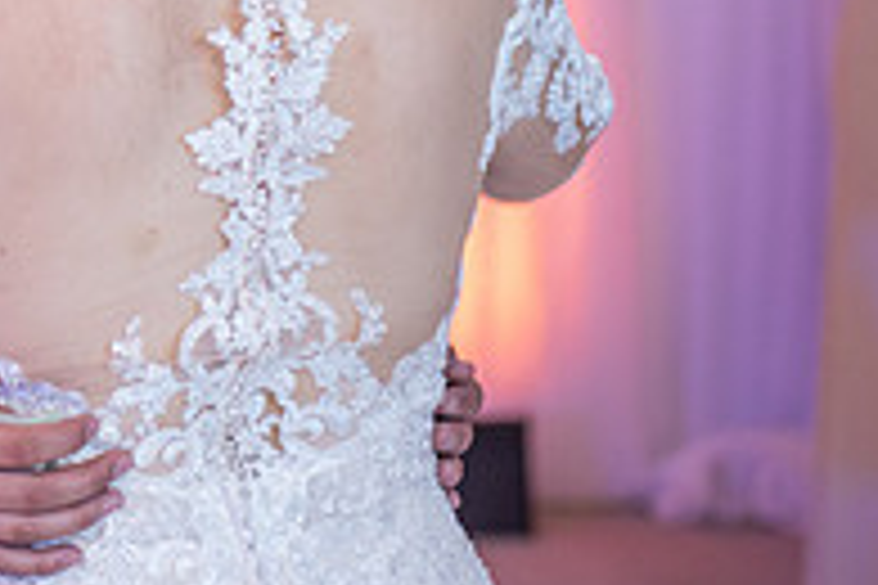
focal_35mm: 208
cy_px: -191
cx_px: -176
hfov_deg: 9.8
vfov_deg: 6.5
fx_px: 5072
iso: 1000
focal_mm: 70
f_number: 2.8
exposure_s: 1/160
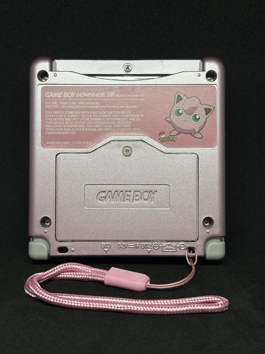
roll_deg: -0.5
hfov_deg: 28.0
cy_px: 177
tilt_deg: -12.4
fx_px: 531
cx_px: 132
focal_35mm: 52
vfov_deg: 36.8
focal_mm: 5.96
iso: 32
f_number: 1.6
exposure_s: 1/121
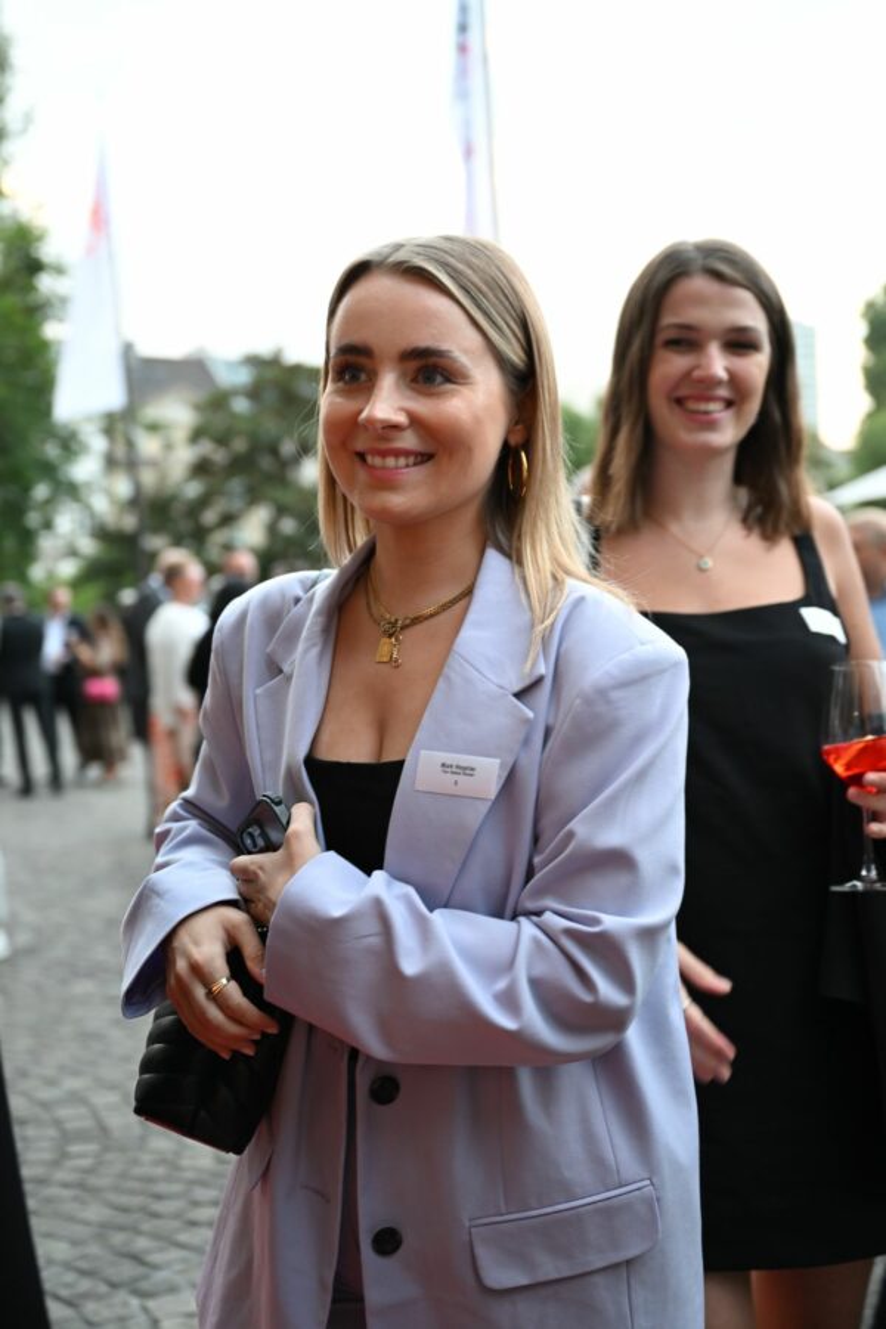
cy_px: 664
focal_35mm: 42
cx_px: 443
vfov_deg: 46.4
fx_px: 1550
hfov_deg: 31.9
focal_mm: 42
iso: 1250
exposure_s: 1/200
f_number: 3.2
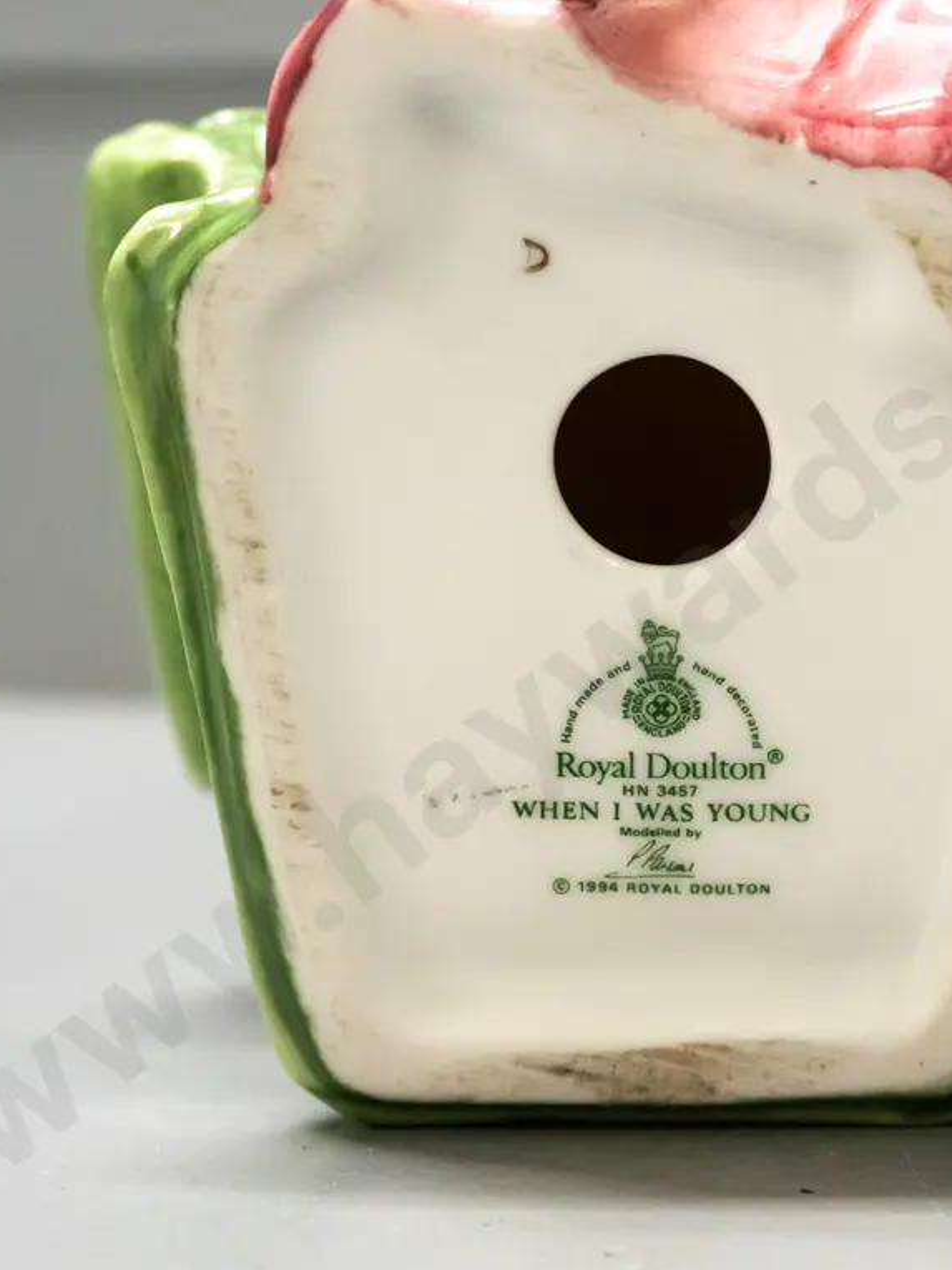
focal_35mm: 67
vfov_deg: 29.0
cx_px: 646
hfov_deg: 21.8
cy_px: 637
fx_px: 2457
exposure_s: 1/125
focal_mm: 25
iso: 3200
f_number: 5.6
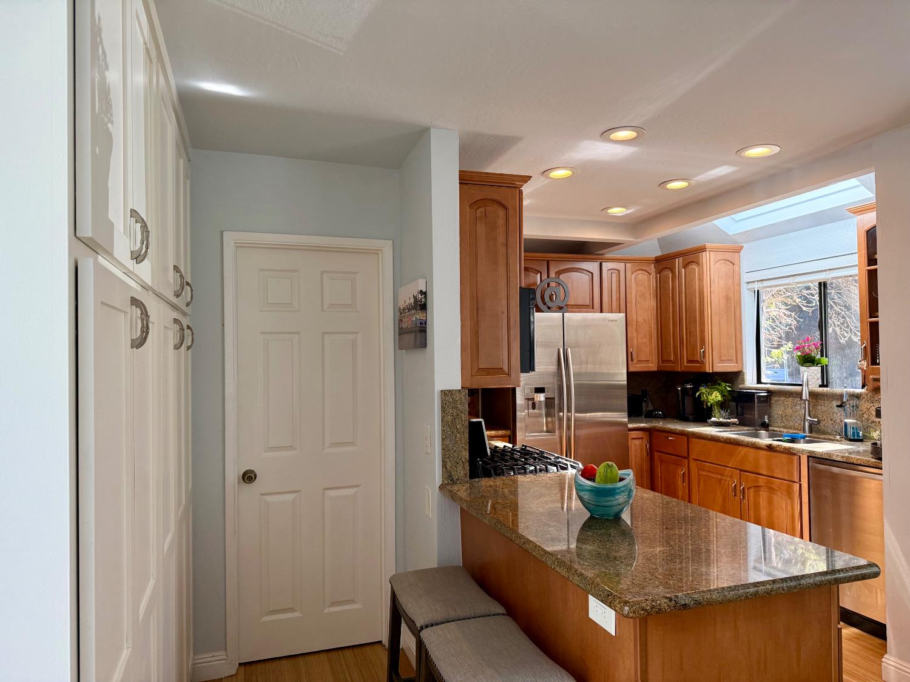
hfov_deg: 71.6
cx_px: 455
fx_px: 631
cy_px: 341
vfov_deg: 56.8
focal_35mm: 24
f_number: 1.78
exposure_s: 1/132
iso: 200
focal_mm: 6.76
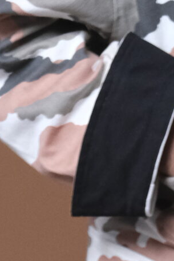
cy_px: 721
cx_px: 309
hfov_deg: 2.4
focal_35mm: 577
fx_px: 4180
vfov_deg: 3.5
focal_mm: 68.7
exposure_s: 1/200
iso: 2000
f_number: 2.8
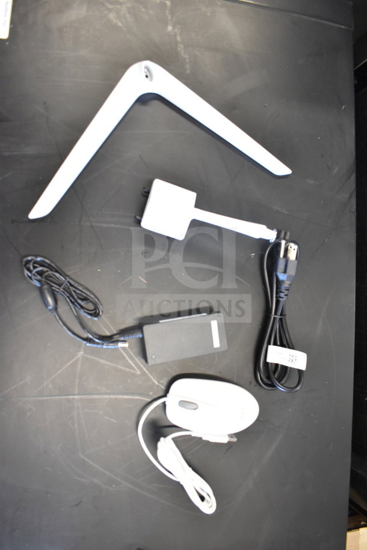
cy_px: 275
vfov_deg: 67.4
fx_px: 413
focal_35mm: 27
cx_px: 184
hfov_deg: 47.9
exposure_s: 1/30
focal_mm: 18
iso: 1400
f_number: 3.5
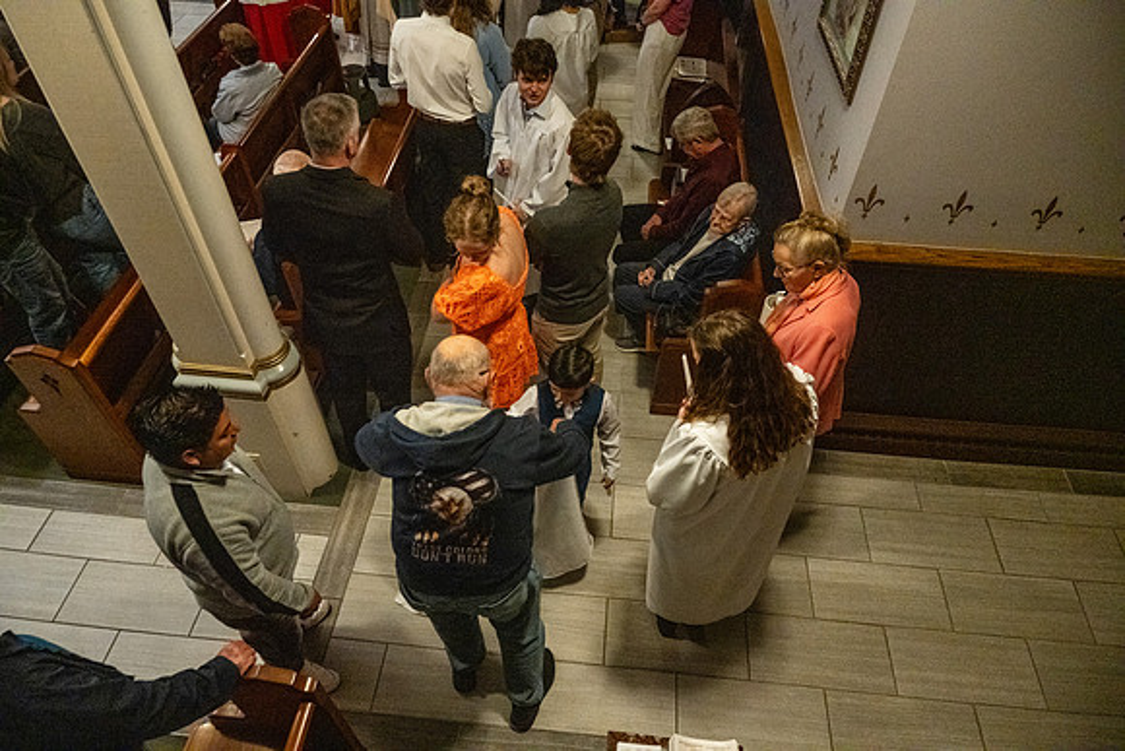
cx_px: 562
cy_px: 376
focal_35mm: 24
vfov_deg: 53.2
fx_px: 750
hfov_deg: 73.7
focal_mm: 24
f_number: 6.3
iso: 5000
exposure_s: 1/60
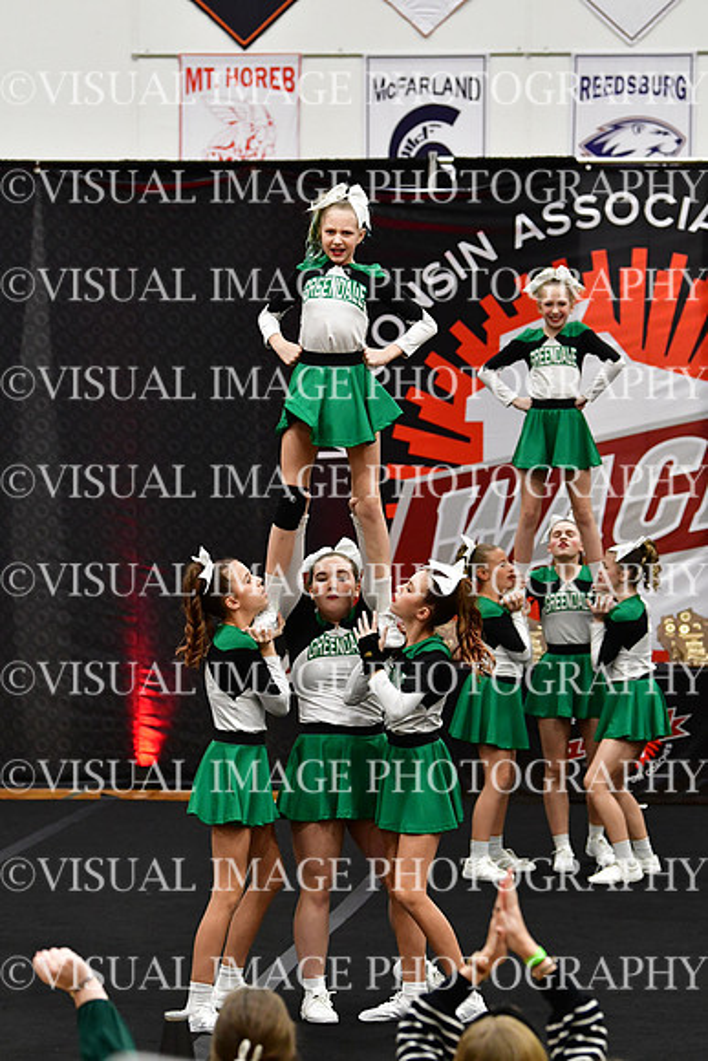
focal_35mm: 157
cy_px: 530
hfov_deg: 8.7
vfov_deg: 13.1
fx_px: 4628
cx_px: 354
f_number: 3.5
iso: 4000
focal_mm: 105
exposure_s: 1/500
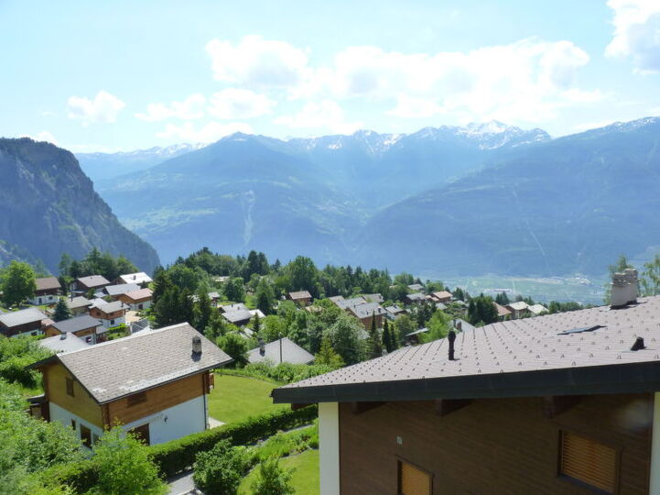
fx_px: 515
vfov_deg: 51.3
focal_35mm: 27
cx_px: 330
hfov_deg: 65.3
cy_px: 248
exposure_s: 1/320
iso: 125
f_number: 5.6
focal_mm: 4.8
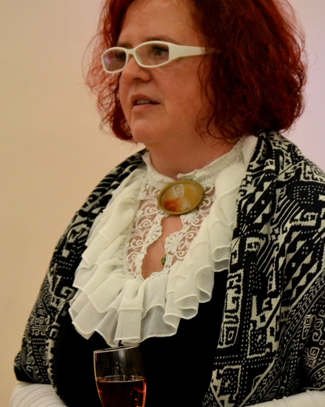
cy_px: 195
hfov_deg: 9.6
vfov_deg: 12.0
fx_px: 1937
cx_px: 196
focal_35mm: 161
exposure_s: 1/80
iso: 3200
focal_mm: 70
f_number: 4.2
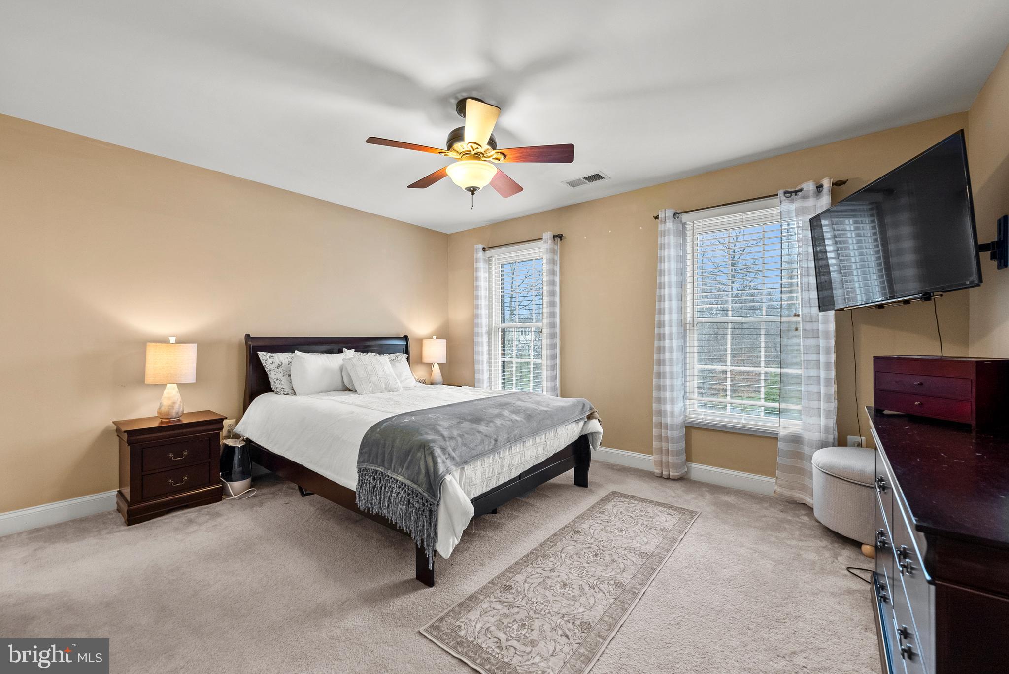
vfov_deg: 81.3
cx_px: 504
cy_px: 337
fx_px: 393
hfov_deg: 104.2
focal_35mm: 14
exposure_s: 1/5
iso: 640
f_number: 7.1
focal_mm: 14
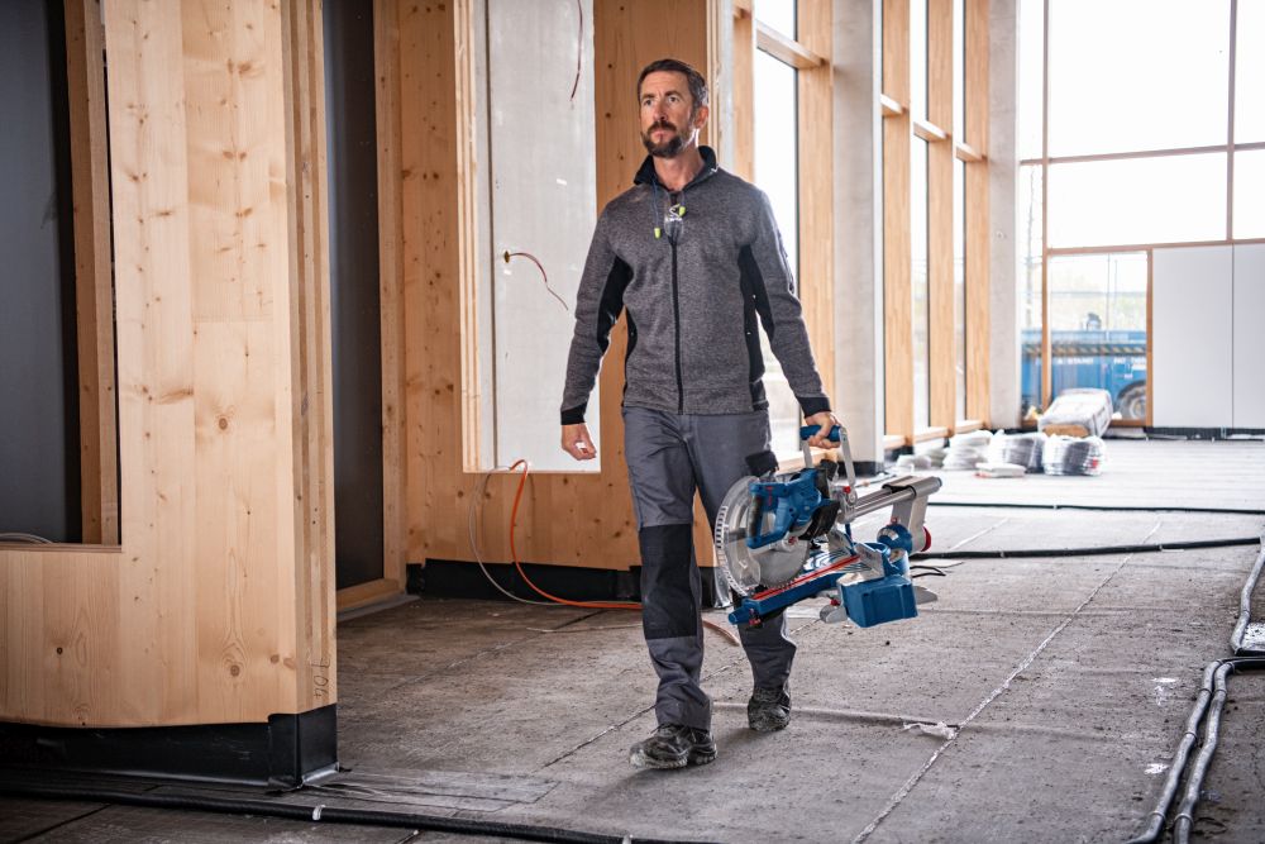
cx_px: 632
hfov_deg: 41.1
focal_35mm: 48
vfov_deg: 28.1
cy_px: 422
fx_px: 1687
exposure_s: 1/100
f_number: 2.8
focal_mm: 48
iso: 640
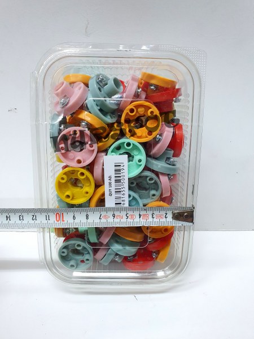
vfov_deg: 67.3
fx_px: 254
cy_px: 170
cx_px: 127
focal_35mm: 26
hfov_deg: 53.1
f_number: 2.4
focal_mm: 4.32
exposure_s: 1/50
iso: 400
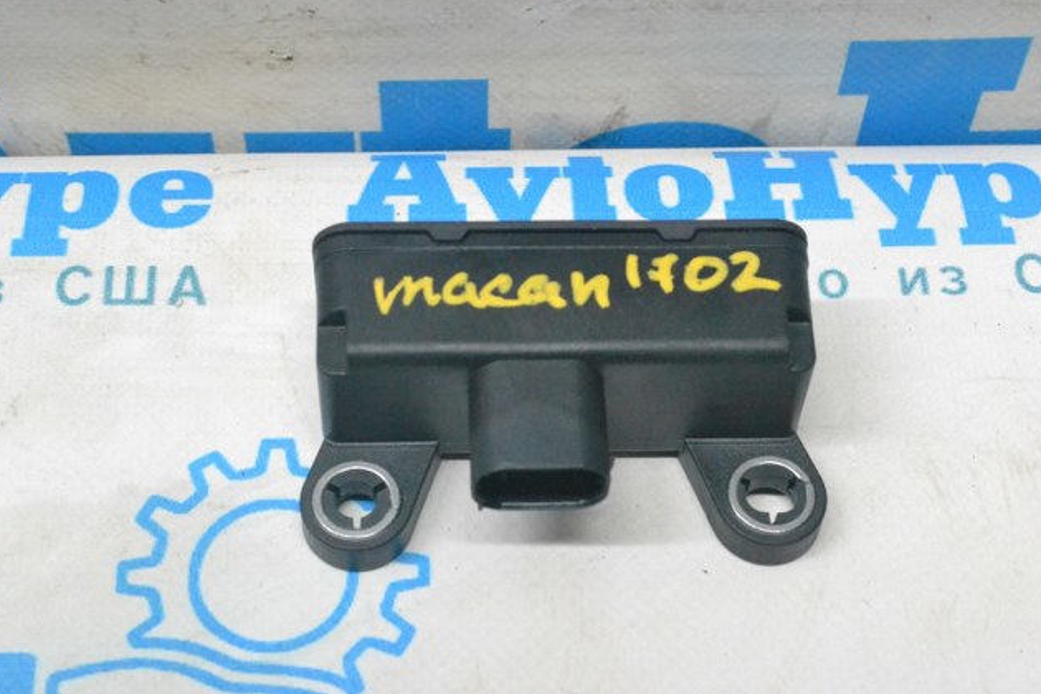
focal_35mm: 67
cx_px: 519
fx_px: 1937
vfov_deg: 20.3
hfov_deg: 30.1
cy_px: 344
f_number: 10
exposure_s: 1/160
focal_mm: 44
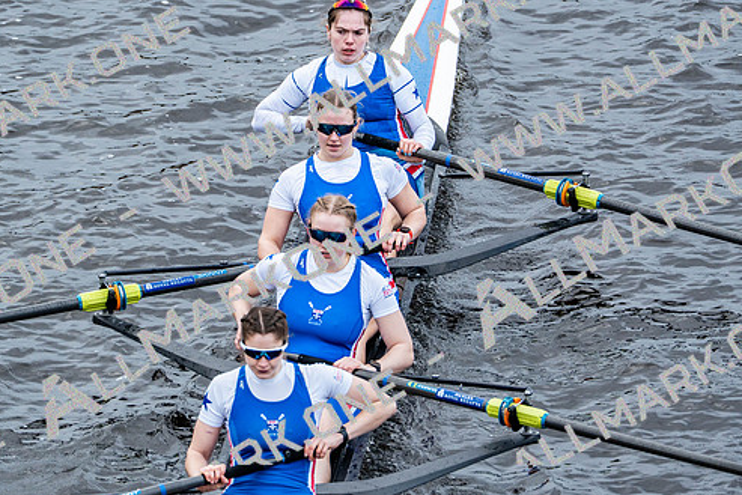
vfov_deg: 2.6
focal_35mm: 536
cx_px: 348
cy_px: 207
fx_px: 11050
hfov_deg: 3.8
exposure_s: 1/1250
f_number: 6.3
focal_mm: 456
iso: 1250
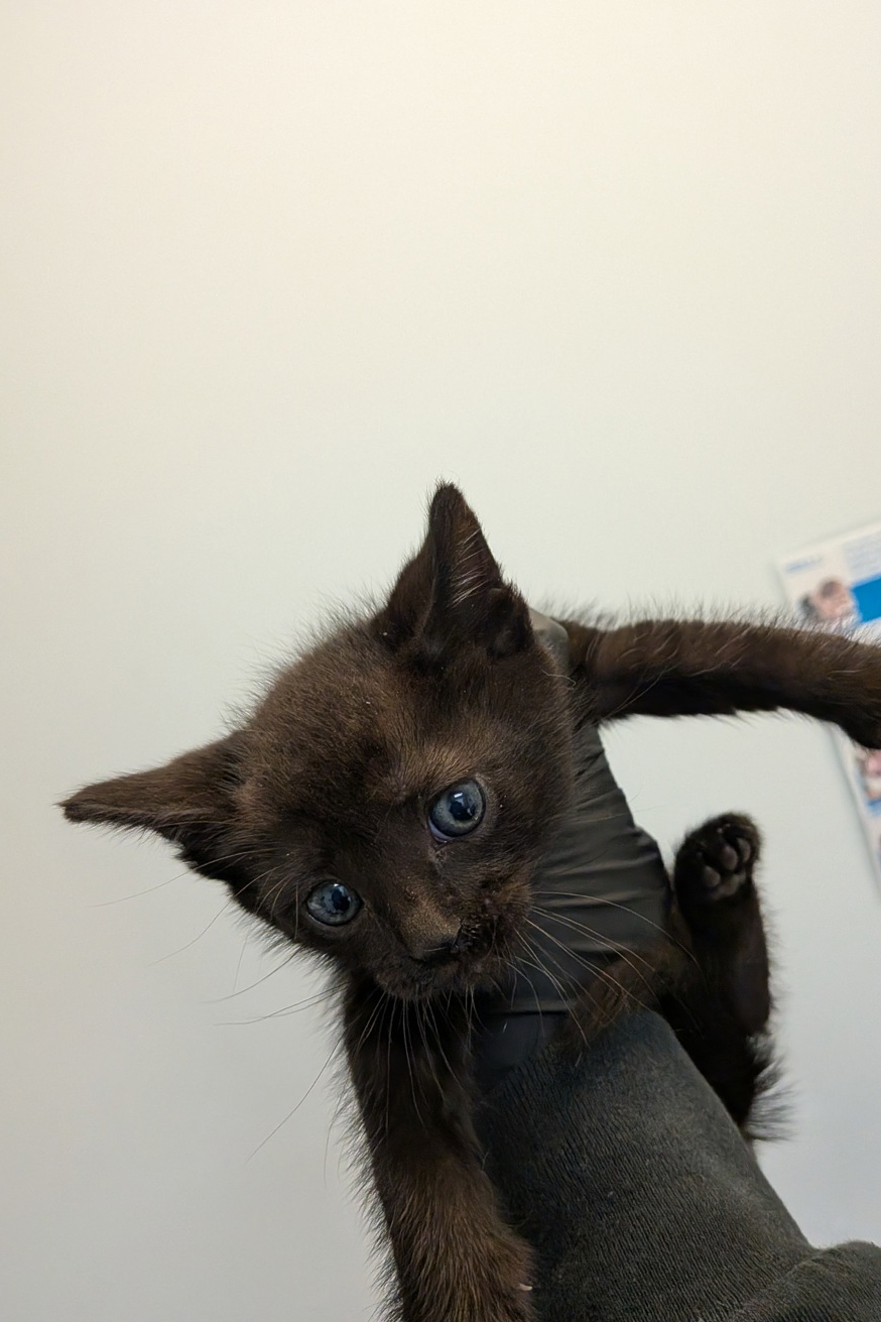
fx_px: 954
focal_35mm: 26
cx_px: 485
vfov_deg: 69.4
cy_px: 648
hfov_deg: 49.5
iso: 1698
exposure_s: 1/588
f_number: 1.7
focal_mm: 4.53
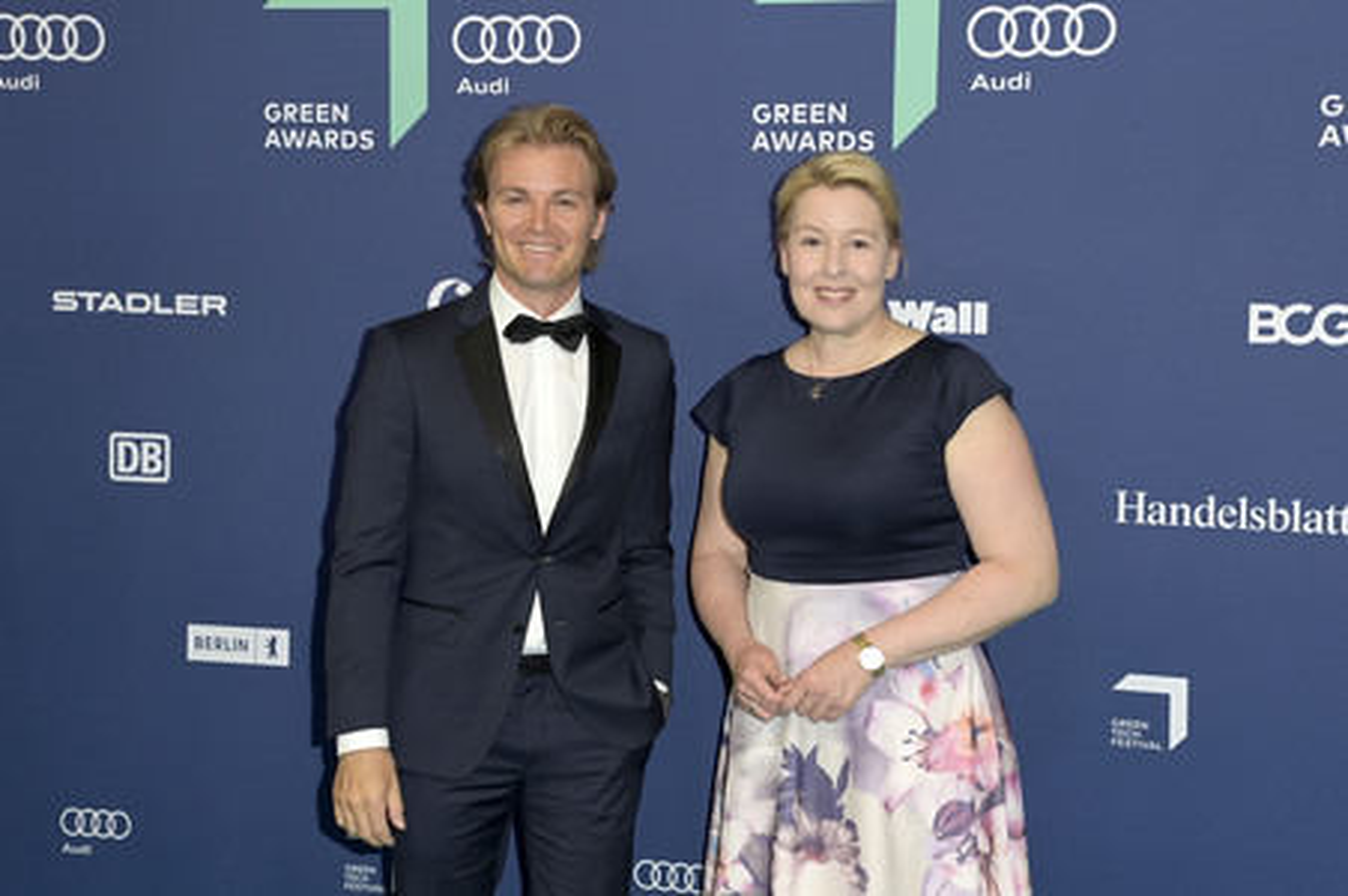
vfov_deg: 24.6
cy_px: 448
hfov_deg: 36.3
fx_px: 2058
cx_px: 674
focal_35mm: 55
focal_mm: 55
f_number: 5.6
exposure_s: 1/250
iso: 800
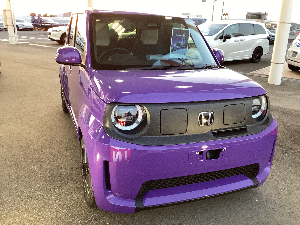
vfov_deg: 45.4
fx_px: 269
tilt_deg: -17.5
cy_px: 112
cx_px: 150
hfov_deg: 58.4
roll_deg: -1.1
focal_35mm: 31
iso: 160
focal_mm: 3.3
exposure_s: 1/60
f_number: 2.4
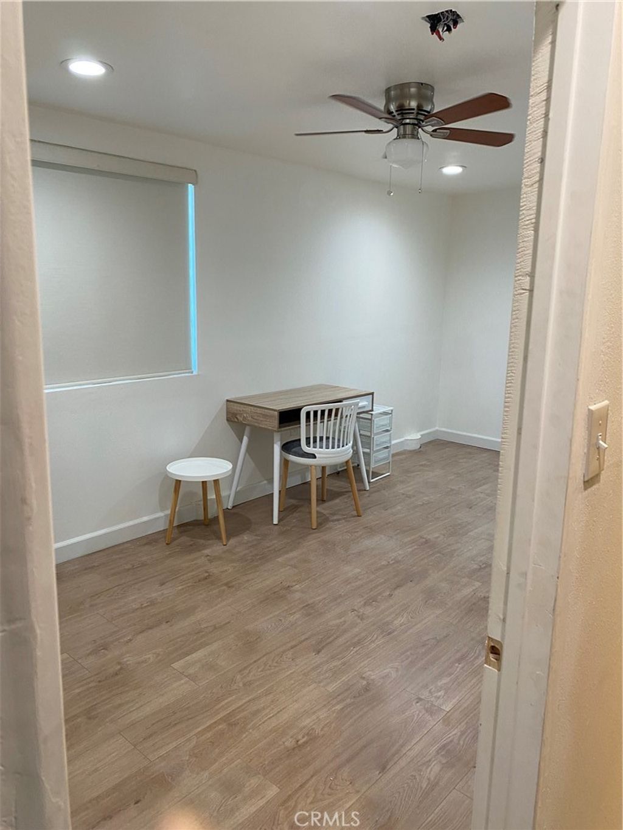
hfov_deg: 53.1
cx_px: 312
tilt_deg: -10.2
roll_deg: -1.4
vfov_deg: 67.3
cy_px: 415
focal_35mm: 26
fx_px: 624
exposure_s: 1/60
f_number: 1.8
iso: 80
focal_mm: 4.25
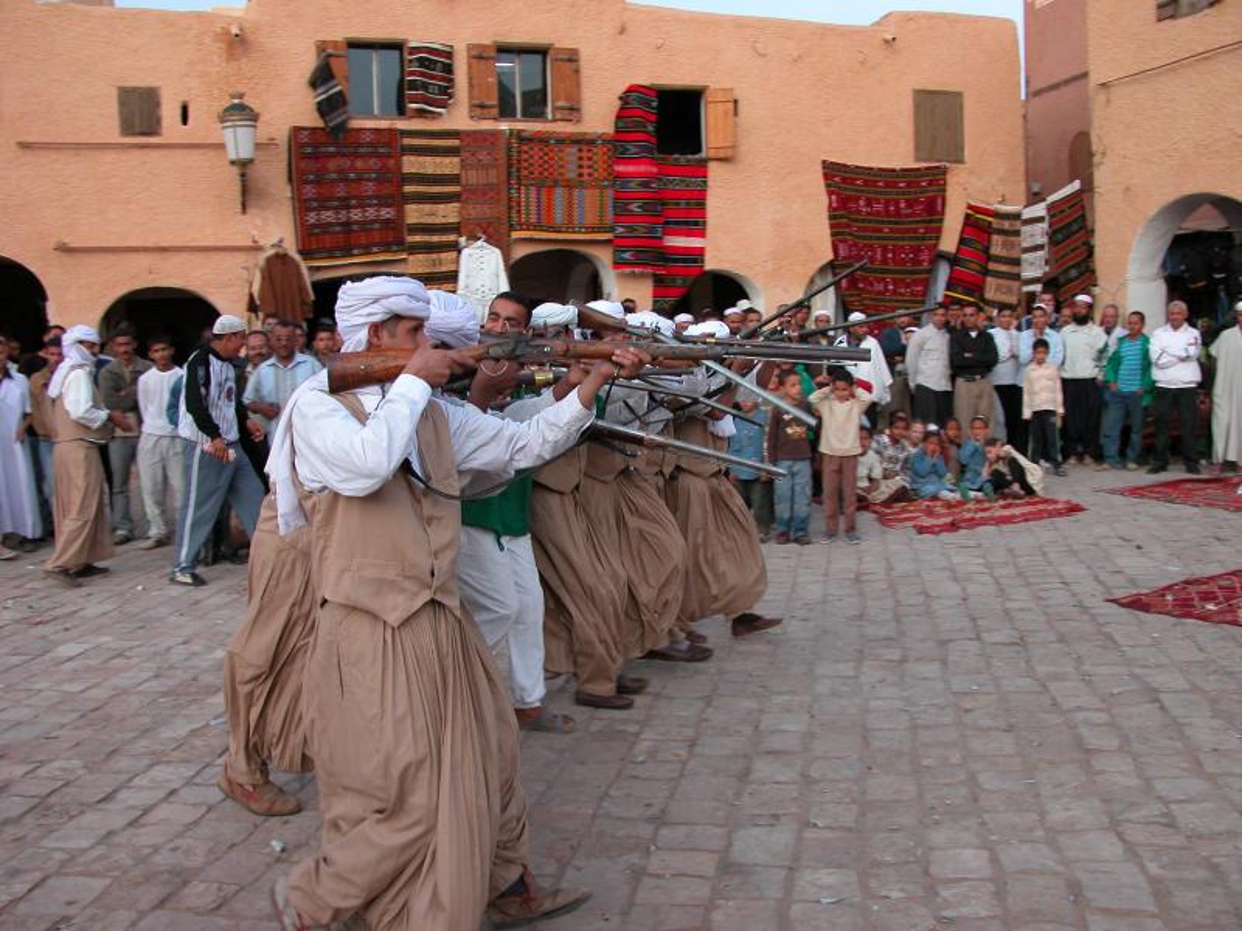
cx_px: 621
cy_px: 466
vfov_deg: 40.7
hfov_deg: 52.6
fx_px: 1256
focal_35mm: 35
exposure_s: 1/87.8
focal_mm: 8.9
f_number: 3.5
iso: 100
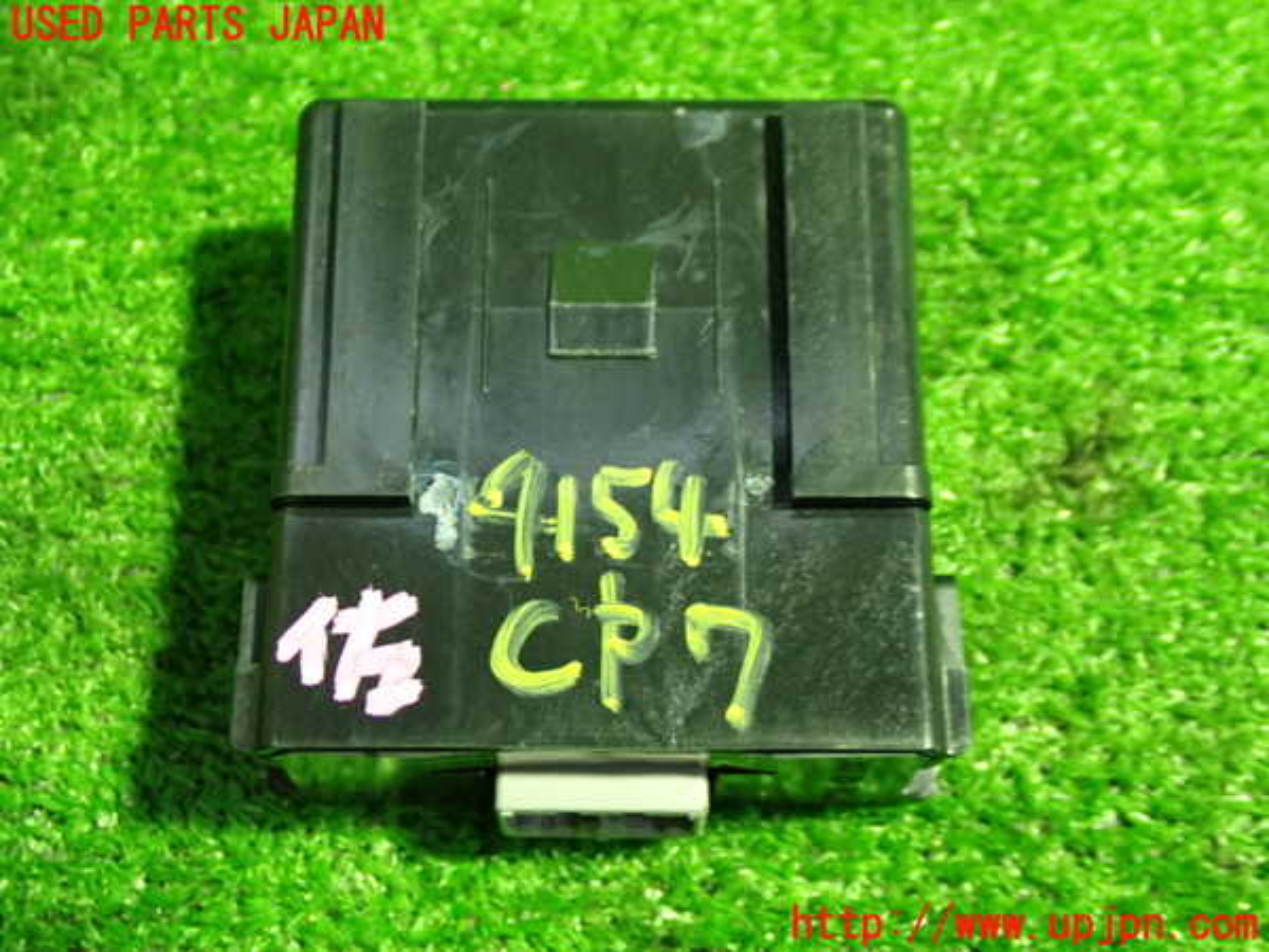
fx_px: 1980
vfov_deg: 27.0
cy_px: 476
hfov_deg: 35.5
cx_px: 634
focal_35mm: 54
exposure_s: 1/15
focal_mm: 9.65
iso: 800
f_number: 3.3
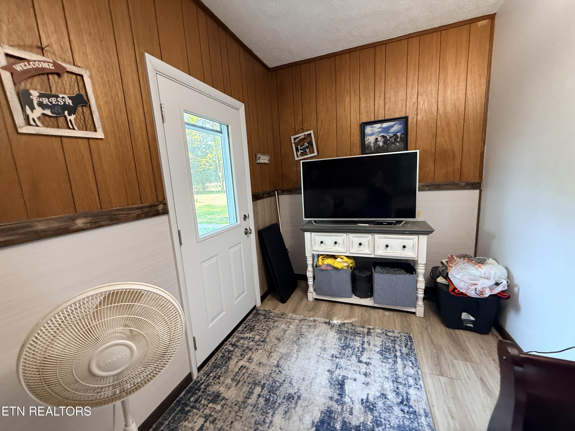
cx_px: 288
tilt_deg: -7.8
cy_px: 216
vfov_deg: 85.7
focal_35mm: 14
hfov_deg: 102.1
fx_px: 233
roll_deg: +4.6
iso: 320
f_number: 2.2
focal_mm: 2.22
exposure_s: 1/60
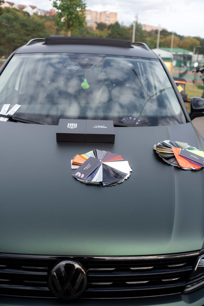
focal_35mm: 35
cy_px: 153
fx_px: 297
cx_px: 102
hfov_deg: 37.9
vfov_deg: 54.4
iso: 100
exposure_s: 1/640
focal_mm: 35
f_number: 2.2
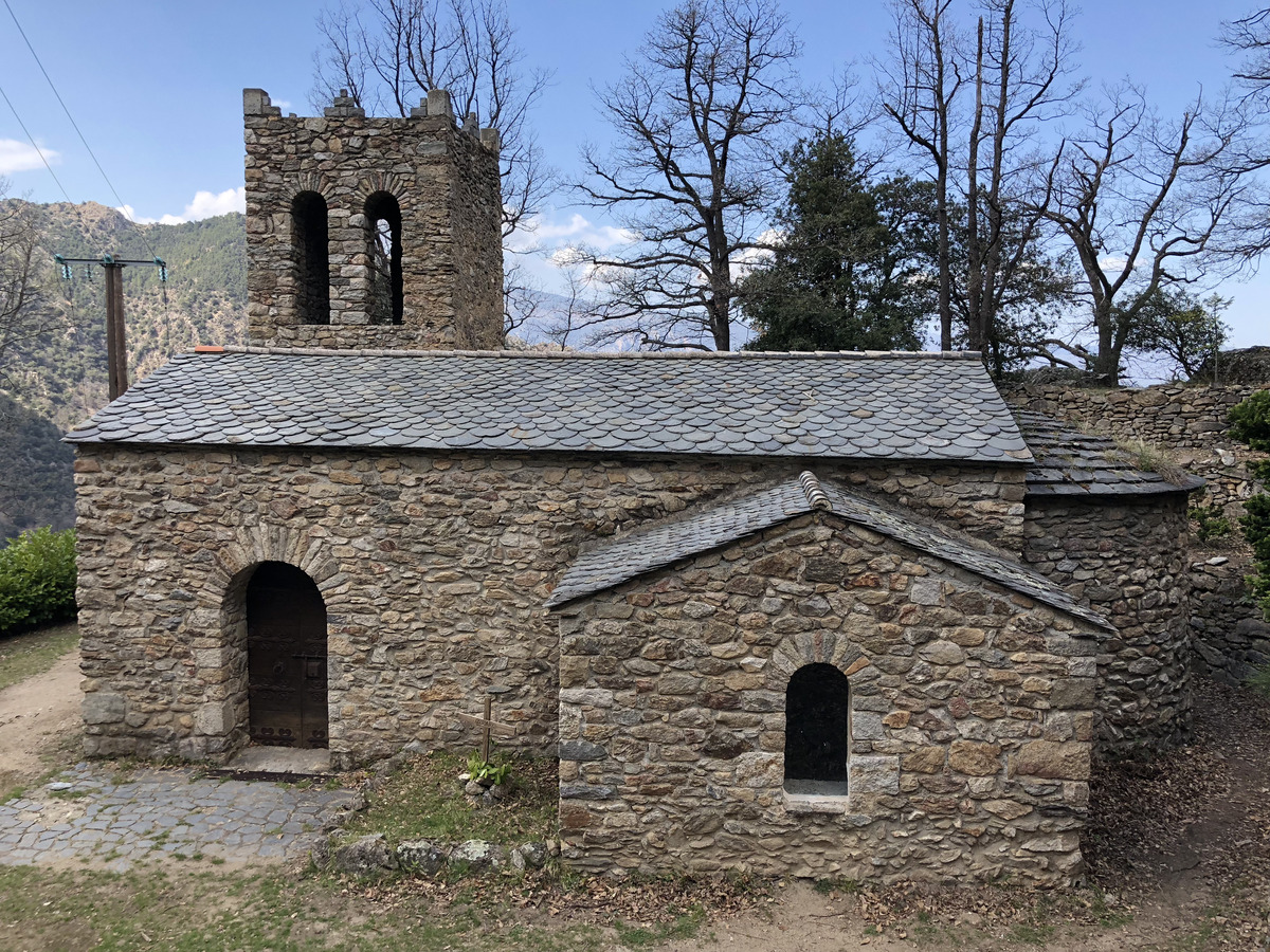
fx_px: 1027
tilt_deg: -5.4
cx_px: 635
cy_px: 476
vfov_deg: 49.7
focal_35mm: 28
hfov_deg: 63.4
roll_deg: +0.0
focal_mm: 4
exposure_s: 1/657
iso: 20
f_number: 1.8
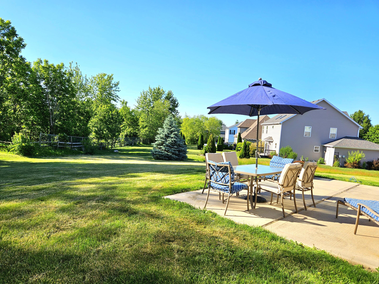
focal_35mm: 24
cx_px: 184
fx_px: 263
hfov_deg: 71.6
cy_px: 148
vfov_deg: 56.8
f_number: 1.8
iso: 25
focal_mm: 5.4
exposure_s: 1/1667
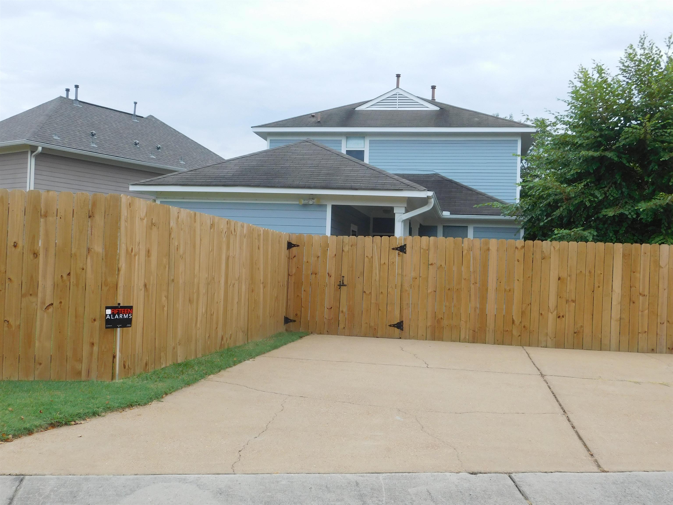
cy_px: 252
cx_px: 336
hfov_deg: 51.4
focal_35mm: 36
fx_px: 700
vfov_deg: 39.7
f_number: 3.5
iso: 125
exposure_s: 1/250
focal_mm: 6.3
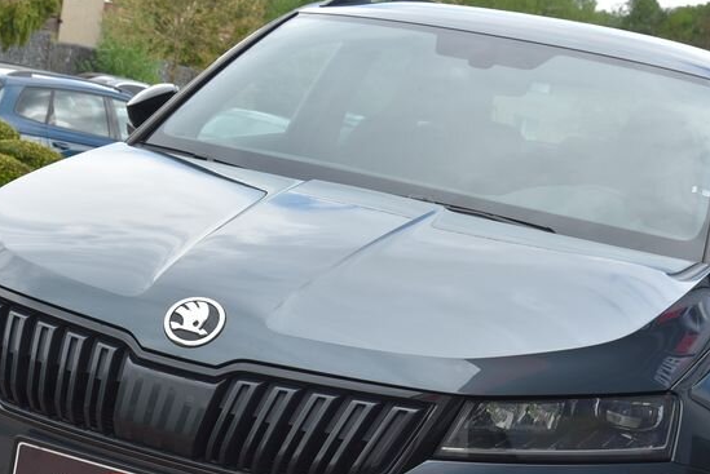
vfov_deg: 16.5
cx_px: 319
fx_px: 1618
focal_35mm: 82
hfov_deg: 24.7
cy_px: 387
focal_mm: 44
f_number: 8
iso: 500
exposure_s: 1/250
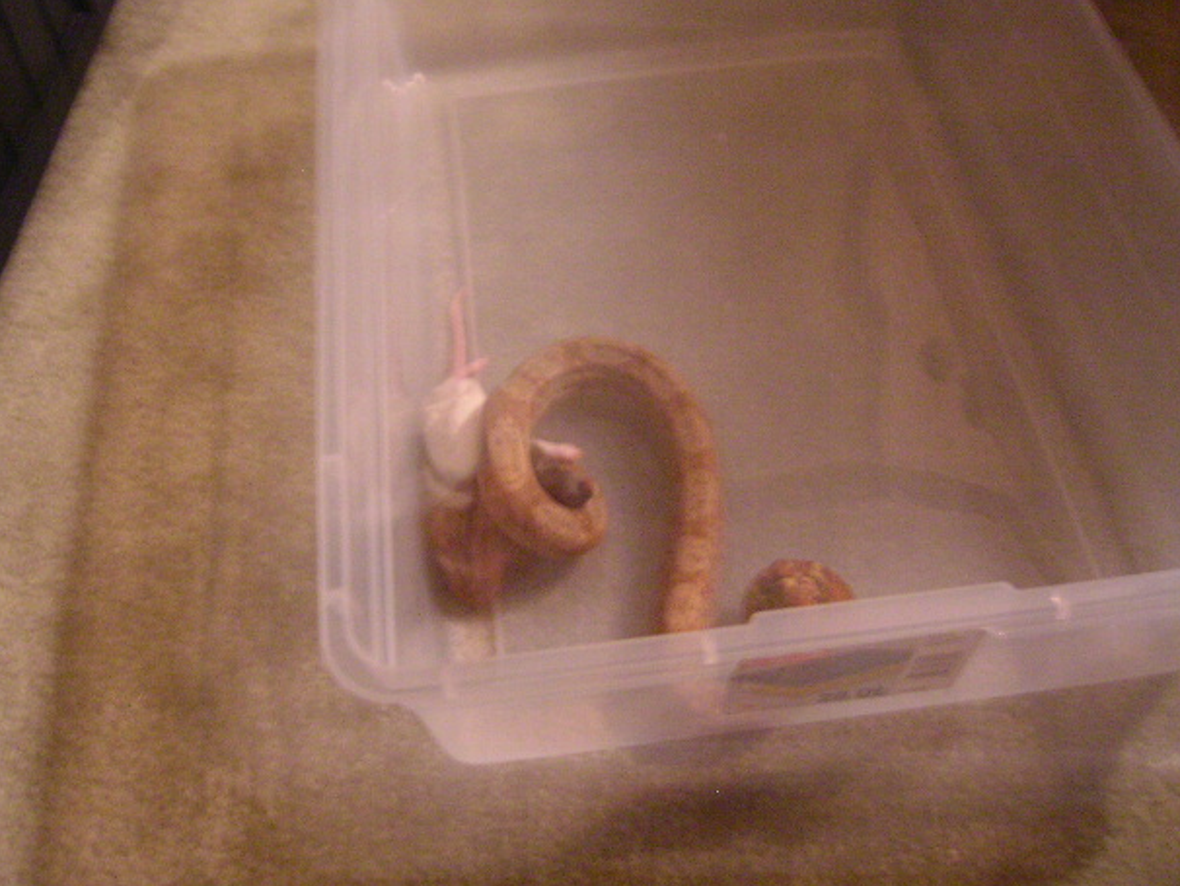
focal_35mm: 38
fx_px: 1296
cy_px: 442
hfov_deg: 49.0
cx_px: 572
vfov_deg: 37.7
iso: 200
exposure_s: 1/2
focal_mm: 5.6
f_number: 2.8
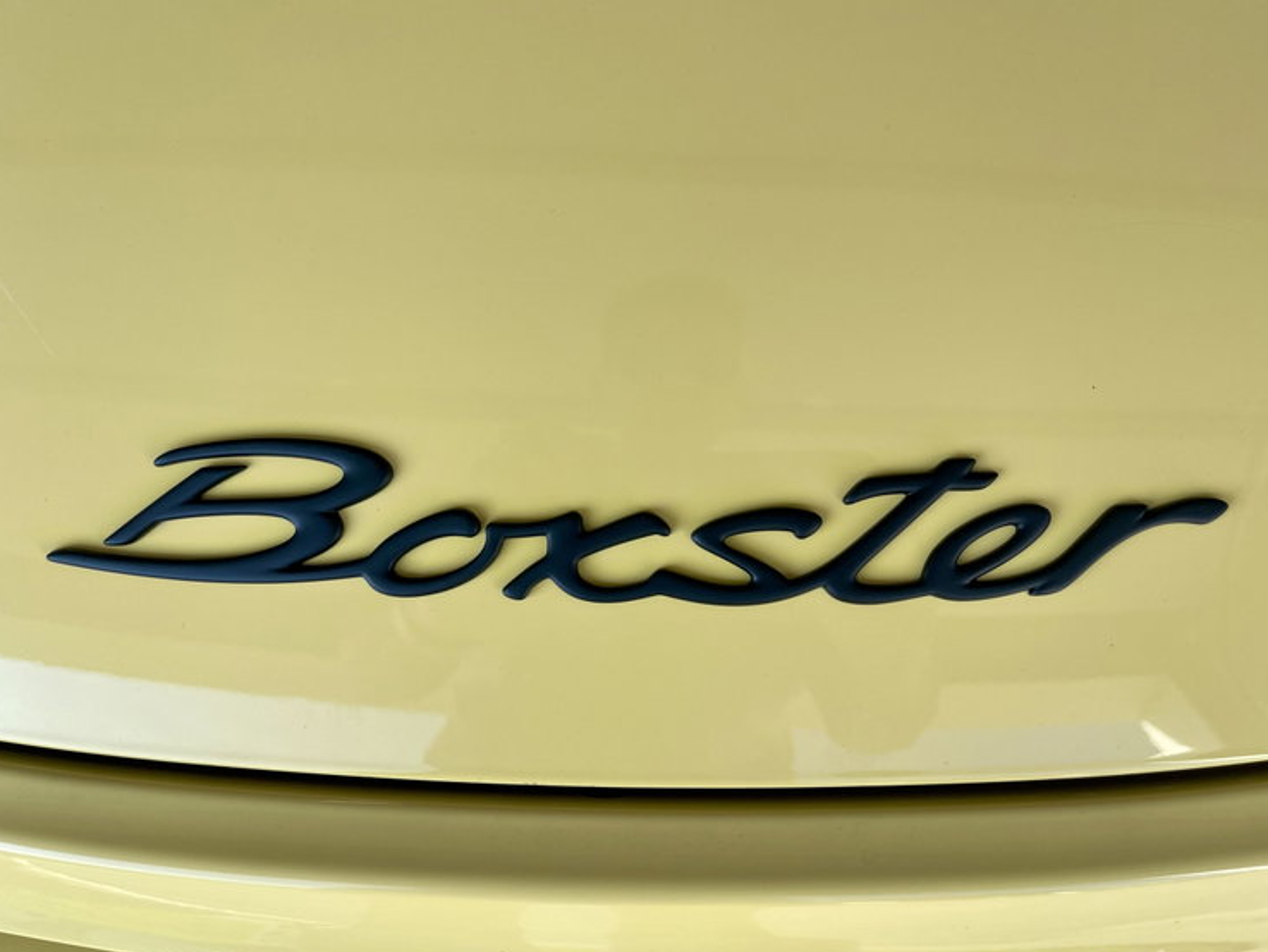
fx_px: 953
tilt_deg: -65.2
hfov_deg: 67.3
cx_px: 622
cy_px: 467
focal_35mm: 26
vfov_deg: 53.1
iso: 32
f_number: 1.6
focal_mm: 5.1
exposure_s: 1/684
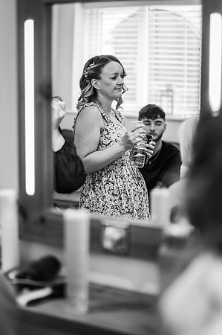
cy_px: 168
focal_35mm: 85
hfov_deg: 16.0
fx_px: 788
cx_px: 111
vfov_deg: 23.9
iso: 400
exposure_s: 1/200
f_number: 1.8
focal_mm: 85
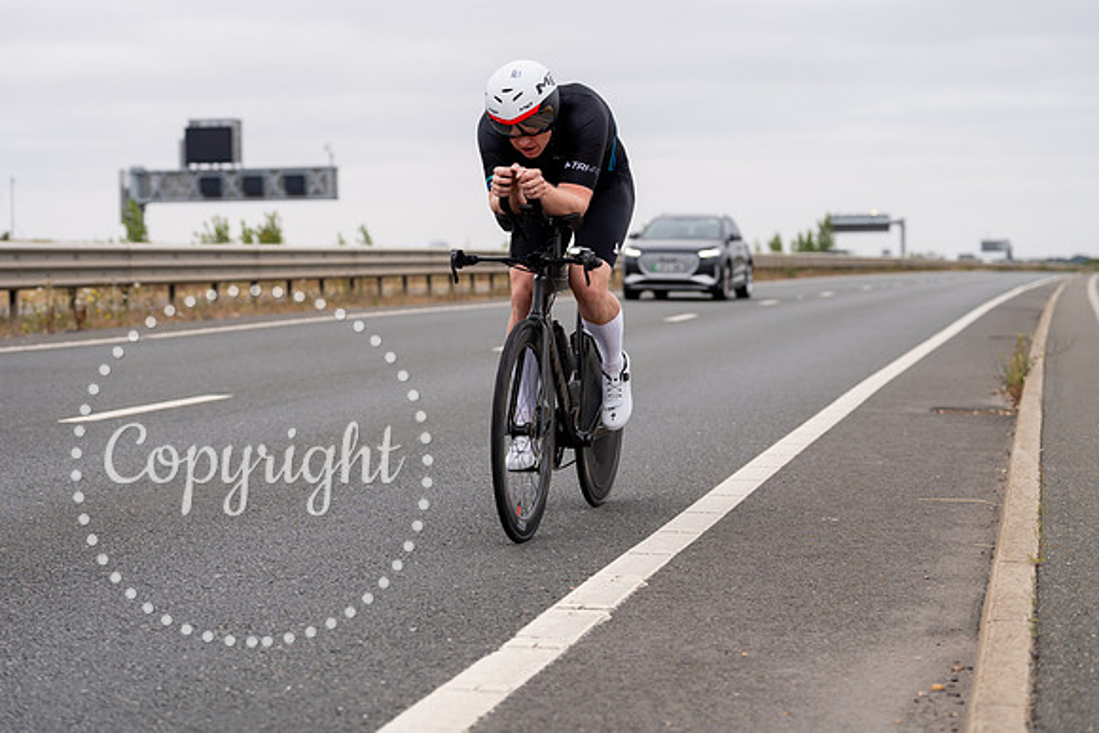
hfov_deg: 28.8
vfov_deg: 19.5
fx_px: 2137
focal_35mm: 70
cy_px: 366
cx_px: 550
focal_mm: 70
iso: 100
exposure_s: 1/800
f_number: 3.5
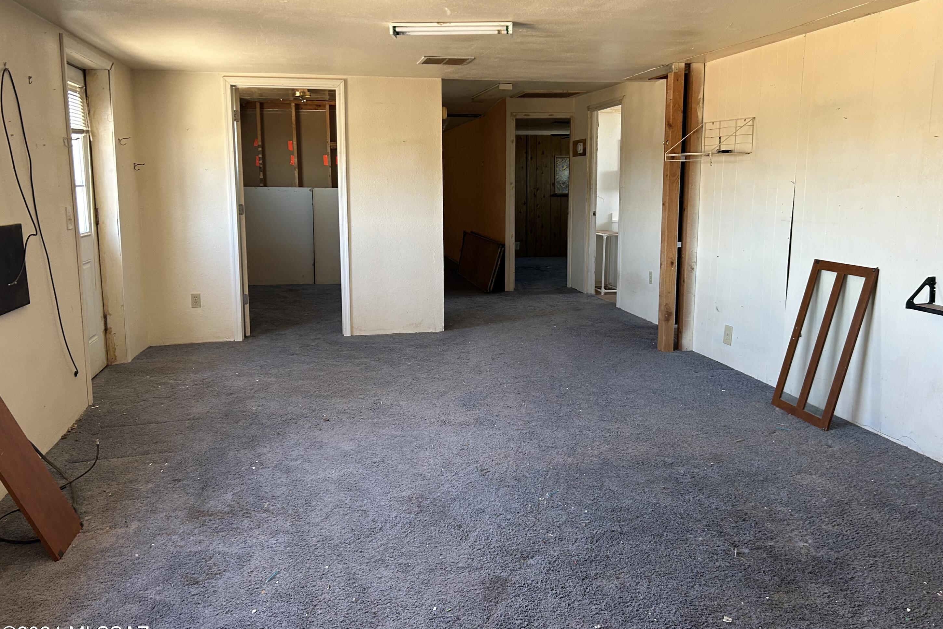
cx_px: 488
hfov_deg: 65.5
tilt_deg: -9.1
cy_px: 301
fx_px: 733
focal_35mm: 28
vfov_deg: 46.4
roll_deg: -0.3
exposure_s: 1/120
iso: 125
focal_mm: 5.7
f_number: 1.5
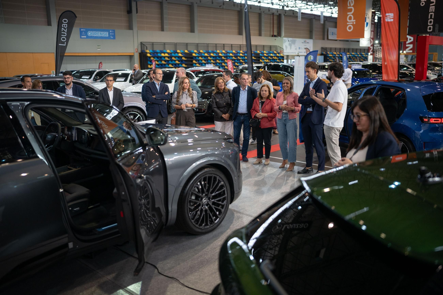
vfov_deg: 37.8
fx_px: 431
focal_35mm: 35
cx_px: 222
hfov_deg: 54.4
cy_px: 148
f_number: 1.4
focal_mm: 35
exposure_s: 1/320
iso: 320
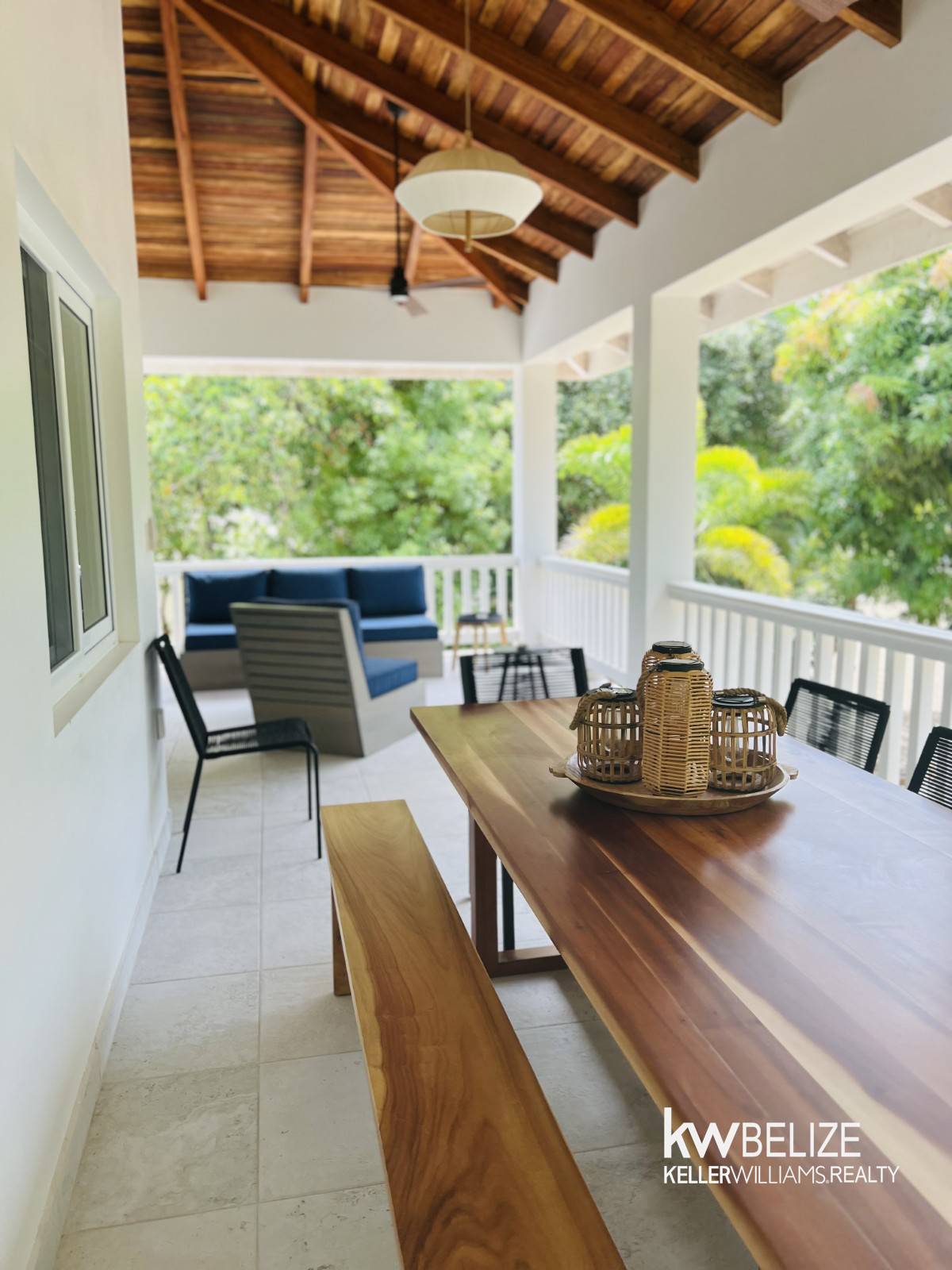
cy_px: 635
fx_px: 953
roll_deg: +1.5
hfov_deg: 53.1
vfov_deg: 67.3
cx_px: 476
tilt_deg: -7.8
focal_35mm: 26
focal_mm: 5.7
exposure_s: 1/358
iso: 50
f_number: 1.5
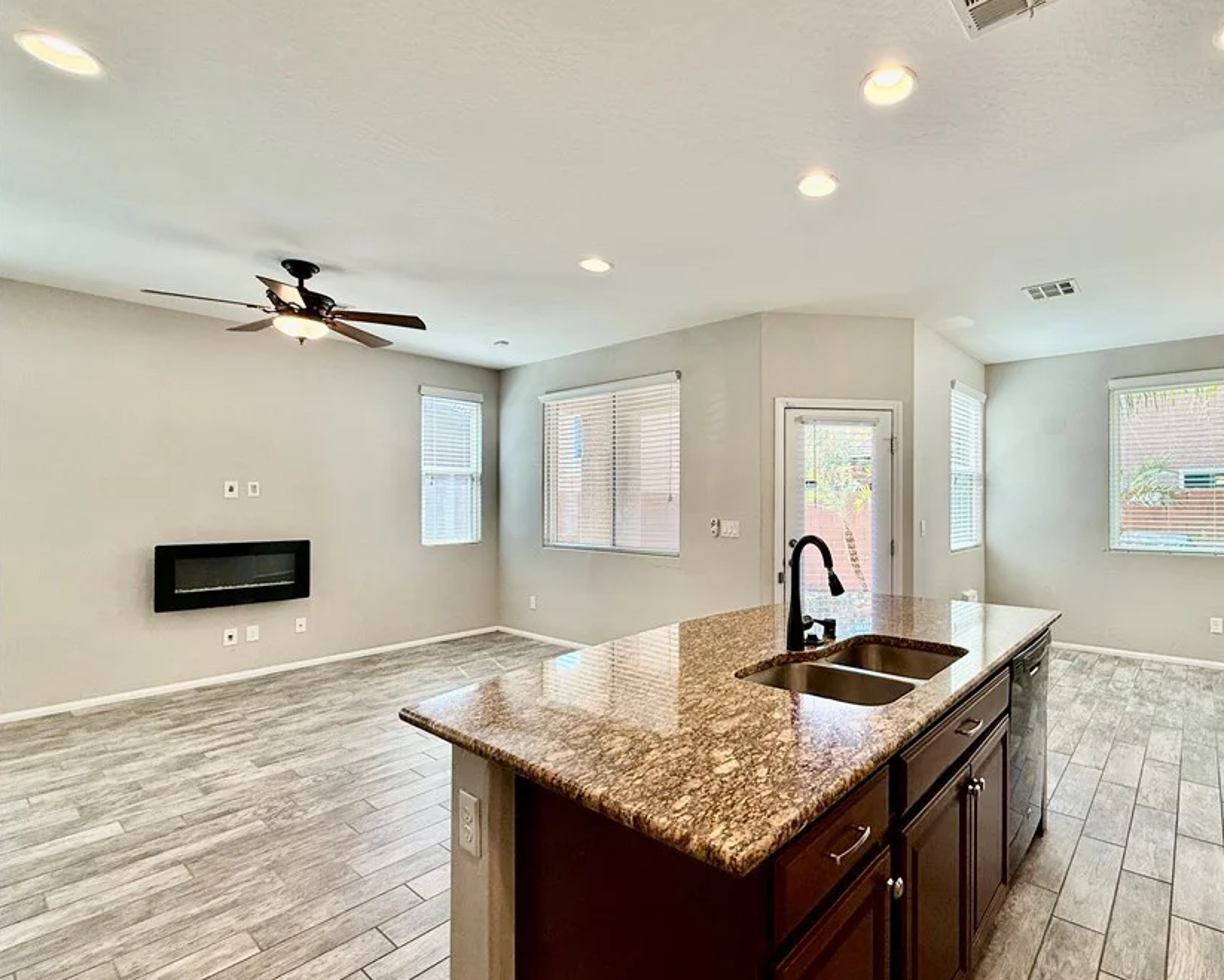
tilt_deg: +0.3
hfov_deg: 88.0
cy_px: 498
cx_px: 758
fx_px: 616
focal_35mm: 17
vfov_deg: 77.0
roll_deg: +0.0
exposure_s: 1/120
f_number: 2.2
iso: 64
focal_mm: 2.22
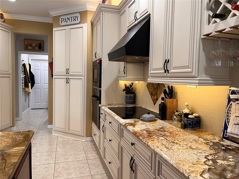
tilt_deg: -2.6
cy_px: 90
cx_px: 120
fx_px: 180
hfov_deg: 67.3
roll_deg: -1.9
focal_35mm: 26
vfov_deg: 53.1
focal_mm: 5.1
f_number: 1.6
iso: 100
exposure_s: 1/60
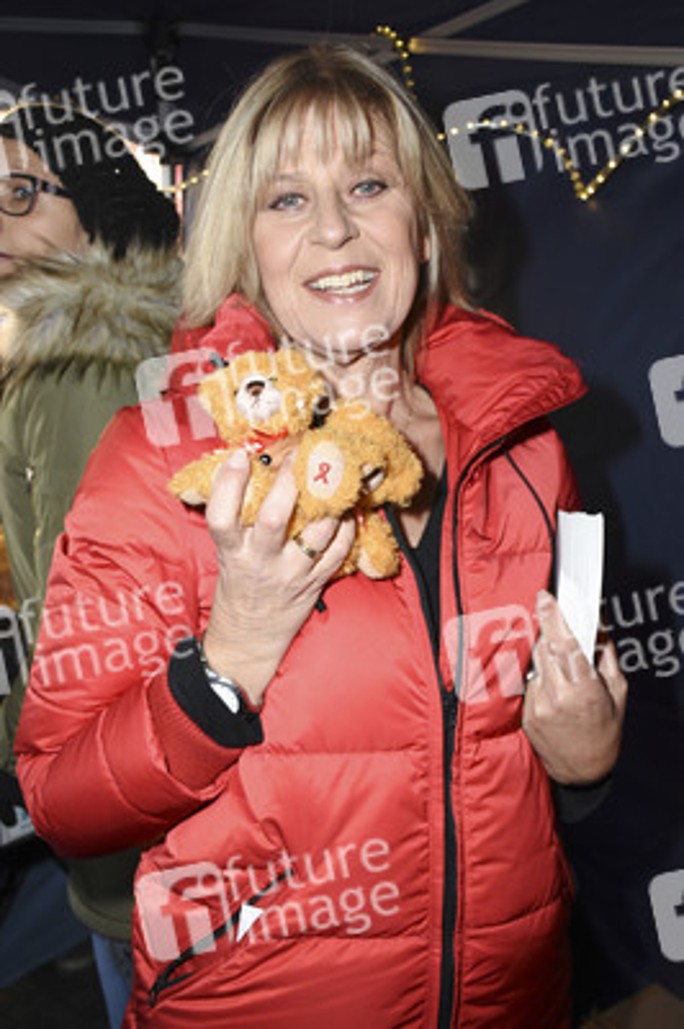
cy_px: 514
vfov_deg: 55.1
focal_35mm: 34
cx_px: 342
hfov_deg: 38.3
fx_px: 985
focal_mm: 23
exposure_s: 1/250
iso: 640
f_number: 3.8
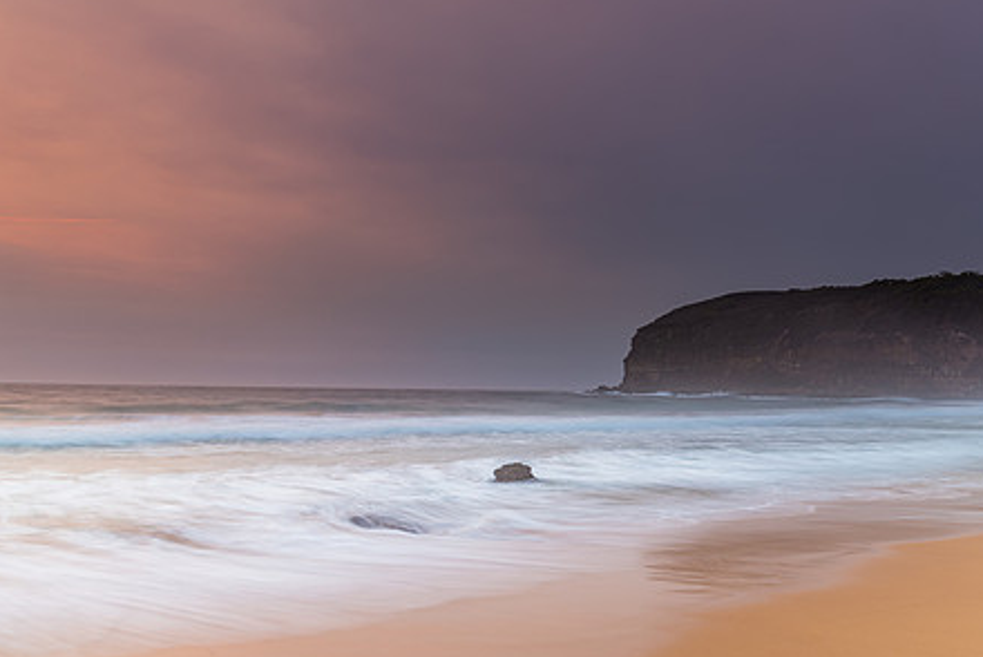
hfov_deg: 58.7
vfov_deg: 41.2
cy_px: 330
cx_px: 500
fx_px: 874
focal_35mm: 32
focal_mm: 24
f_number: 9
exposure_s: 1.6
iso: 50
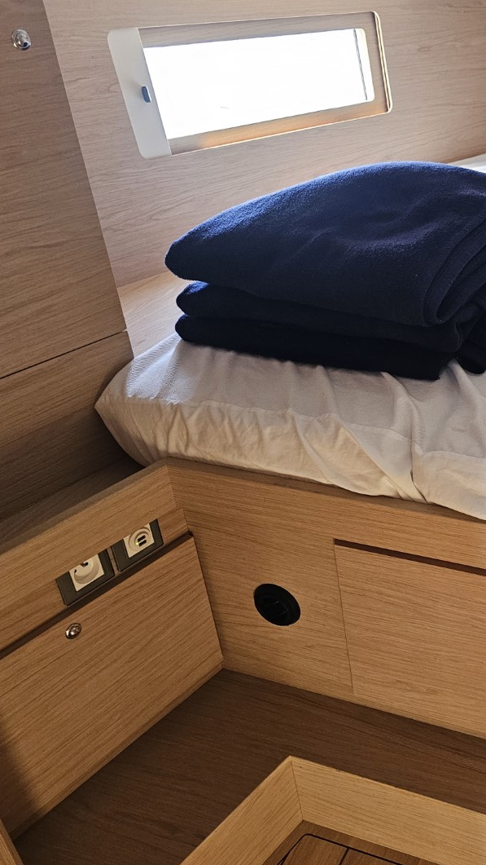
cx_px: 488
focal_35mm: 34
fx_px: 779
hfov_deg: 31.9
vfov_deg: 58.0
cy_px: 439
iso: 640
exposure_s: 1/100
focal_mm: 6.3
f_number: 1.7
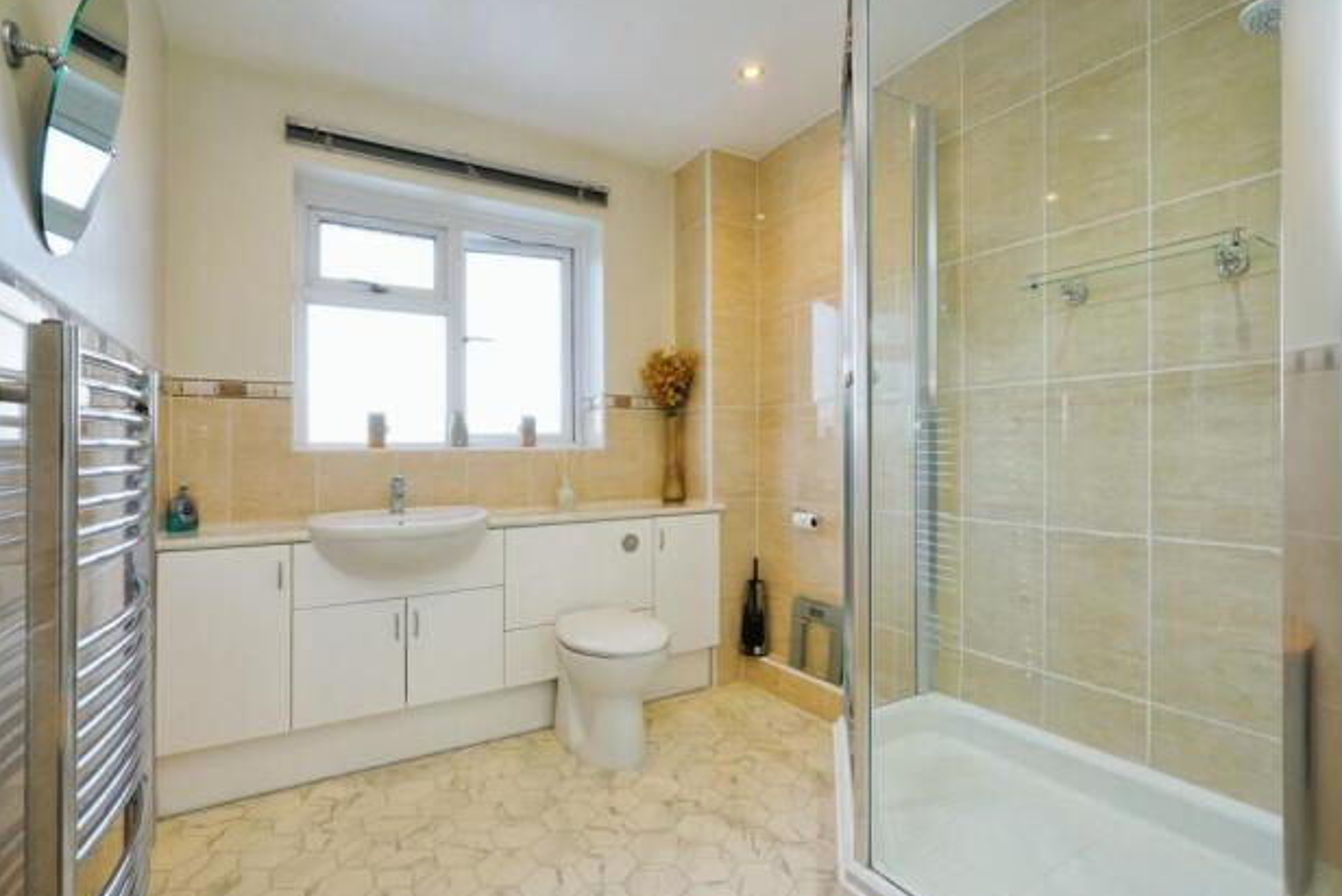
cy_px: 463
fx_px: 634
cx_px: 676
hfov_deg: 93.3
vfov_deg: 70.4
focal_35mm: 17
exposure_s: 1/60
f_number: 11
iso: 2000
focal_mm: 16
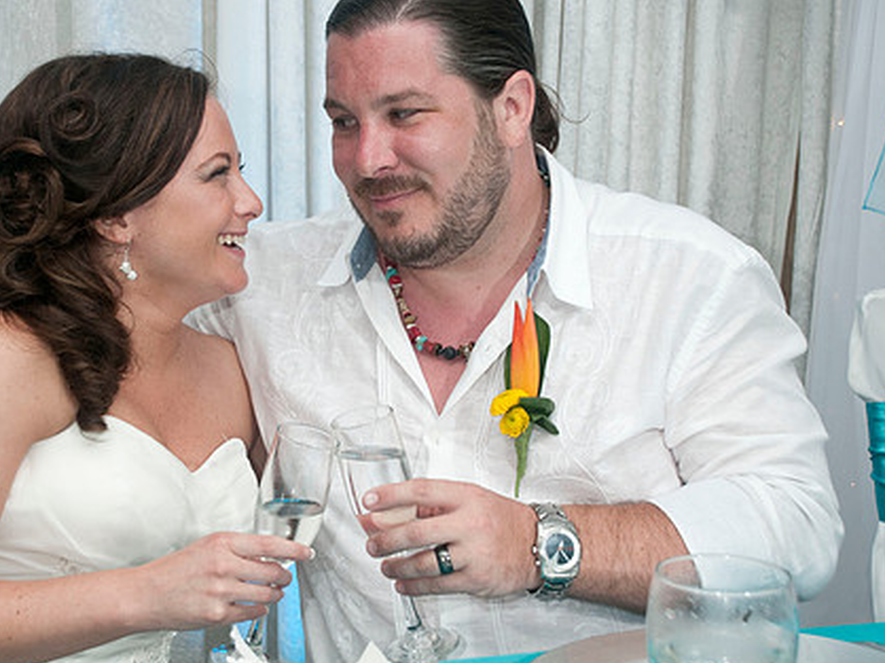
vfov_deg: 18.4
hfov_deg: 24.4
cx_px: 324
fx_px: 2044
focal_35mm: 80
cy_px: 285
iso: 400
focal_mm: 40
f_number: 5.6
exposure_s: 1/160
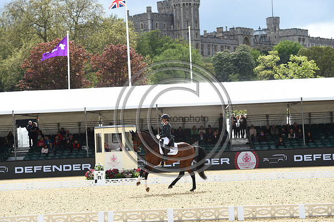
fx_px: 974
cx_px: 167
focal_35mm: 105
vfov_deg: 13.0
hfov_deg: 19.5
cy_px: 111
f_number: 5
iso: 250
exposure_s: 1/1250
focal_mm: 105
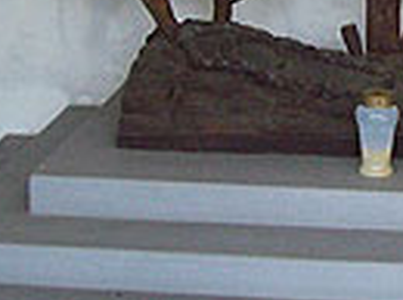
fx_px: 1453
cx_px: 425
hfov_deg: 15.4
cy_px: -96
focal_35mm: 125
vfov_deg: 11.5
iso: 192
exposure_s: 1/128
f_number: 2.7
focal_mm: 6
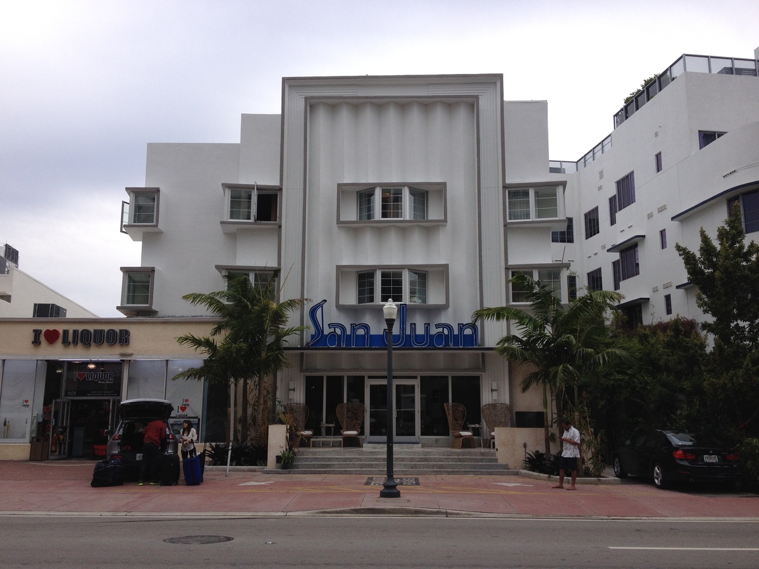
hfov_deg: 52.6
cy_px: 284
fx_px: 767
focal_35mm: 35
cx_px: 380
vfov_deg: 40.7
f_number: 2.4
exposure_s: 1/1062
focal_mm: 4.28
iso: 50
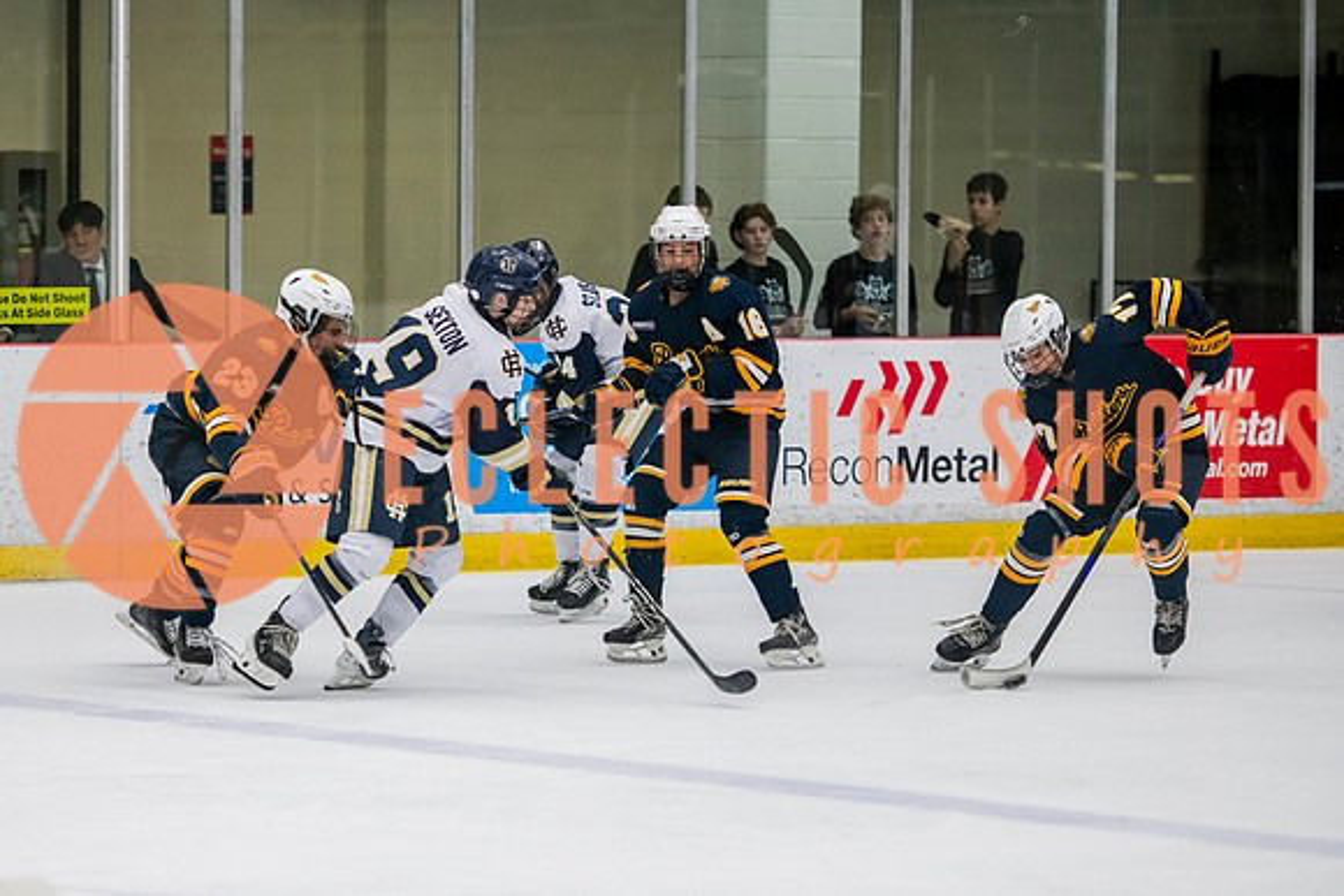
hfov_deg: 10.7
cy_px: 499
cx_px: 421
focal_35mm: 192
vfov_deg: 7.2
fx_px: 7169
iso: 2000
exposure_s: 1/640
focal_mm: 125
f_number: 3.2
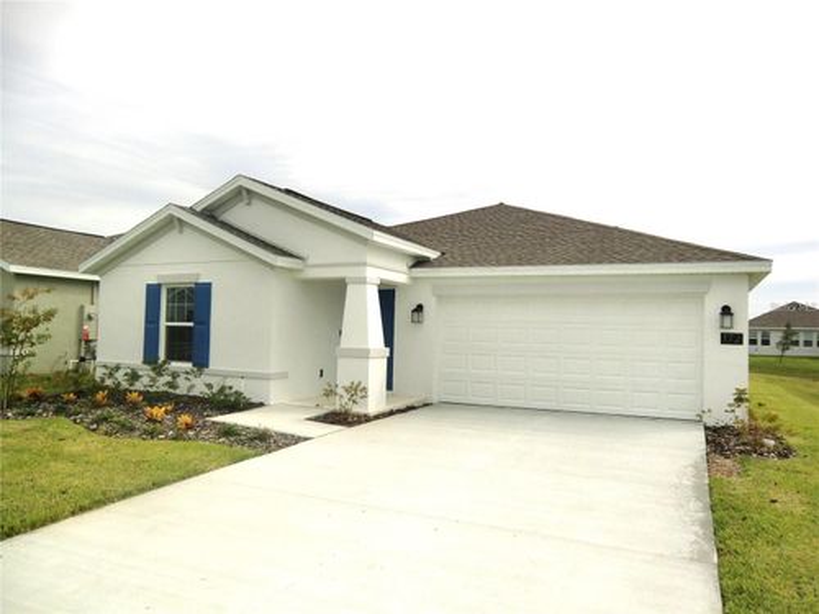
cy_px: 307
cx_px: 410
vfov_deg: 56.8
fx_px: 568
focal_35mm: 24
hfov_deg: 71.6
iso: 64
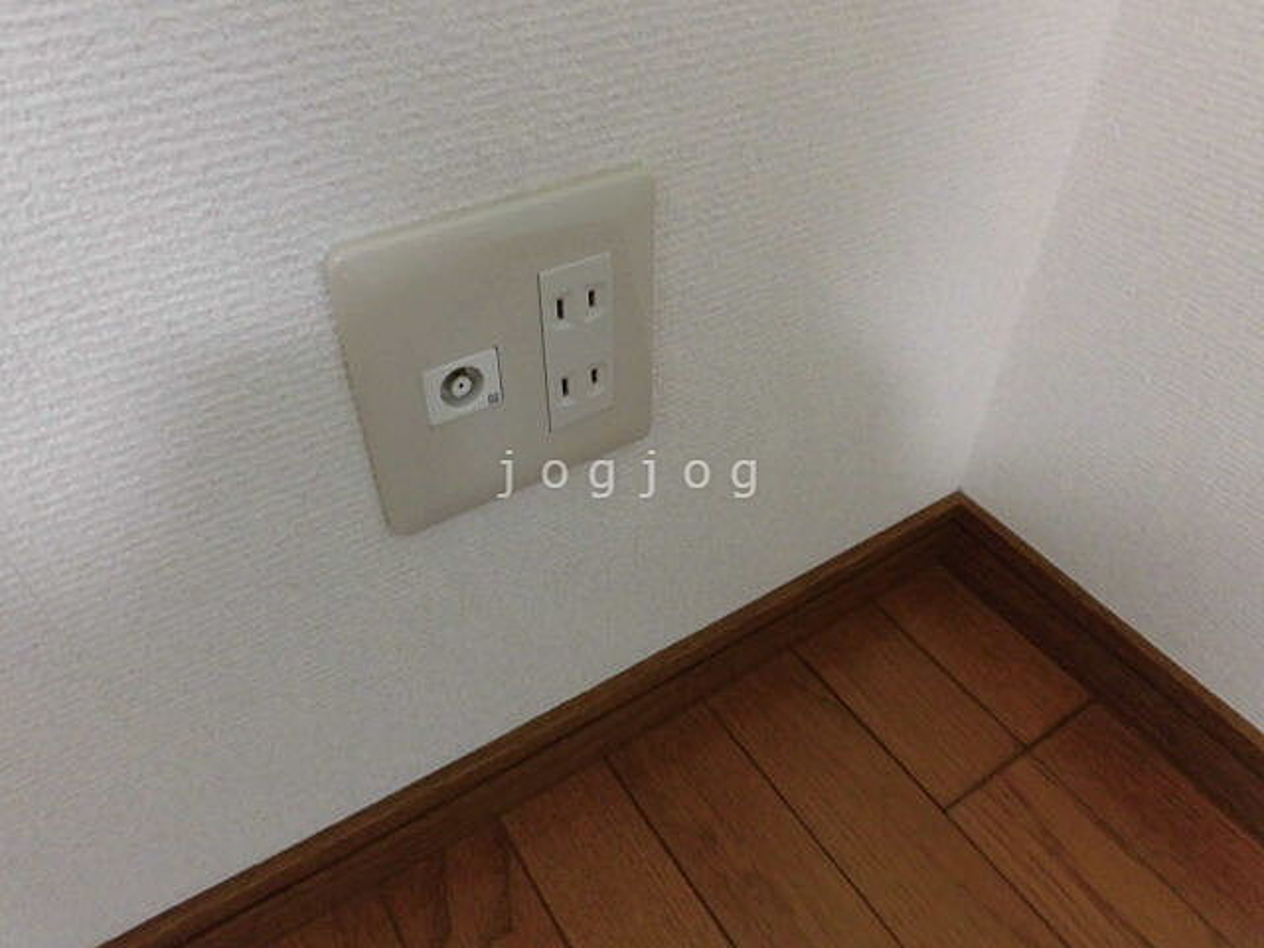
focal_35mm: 24
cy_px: 474
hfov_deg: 71.6
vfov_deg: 56.8
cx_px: 632
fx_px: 876
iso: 400
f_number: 3.1
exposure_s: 1/30
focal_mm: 4.3
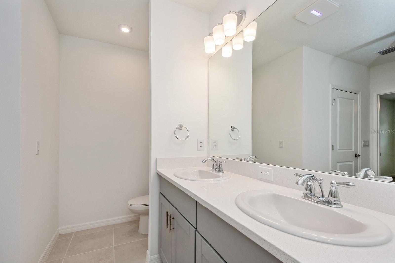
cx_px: 198
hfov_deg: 100.4
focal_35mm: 15
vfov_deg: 77.3
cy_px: 132
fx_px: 165
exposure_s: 1/60
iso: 200
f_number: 8
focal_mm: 10
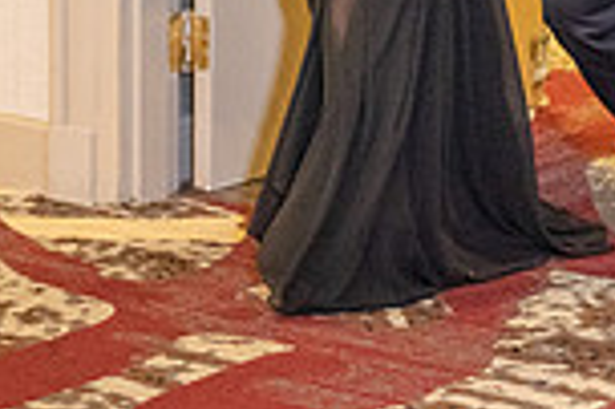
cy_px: -245
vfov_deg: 7.0
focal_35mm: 191
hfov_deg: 10.8
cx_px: 380
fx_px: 3259
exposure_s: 1/125
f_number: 2.8
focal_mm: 50
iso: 1600
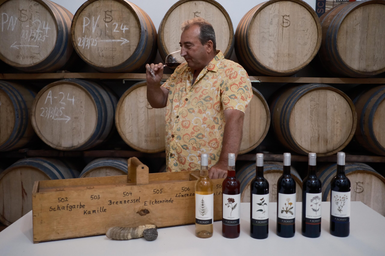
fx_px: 374
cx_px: 192
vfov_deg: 37.9
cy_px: 128
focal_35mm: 35
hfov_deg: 54.4
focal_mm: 23
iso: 3200
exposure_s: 1/80
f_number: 2
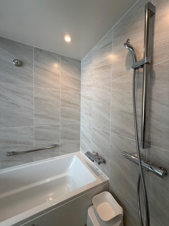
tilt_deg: -1.6
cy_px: 113
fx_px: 91
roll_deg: -1.3
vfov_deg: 102.1
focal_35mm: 14
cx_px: 84
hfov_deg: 85.7
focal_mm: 2.22
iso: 100
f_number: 2.2
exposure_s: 1/99
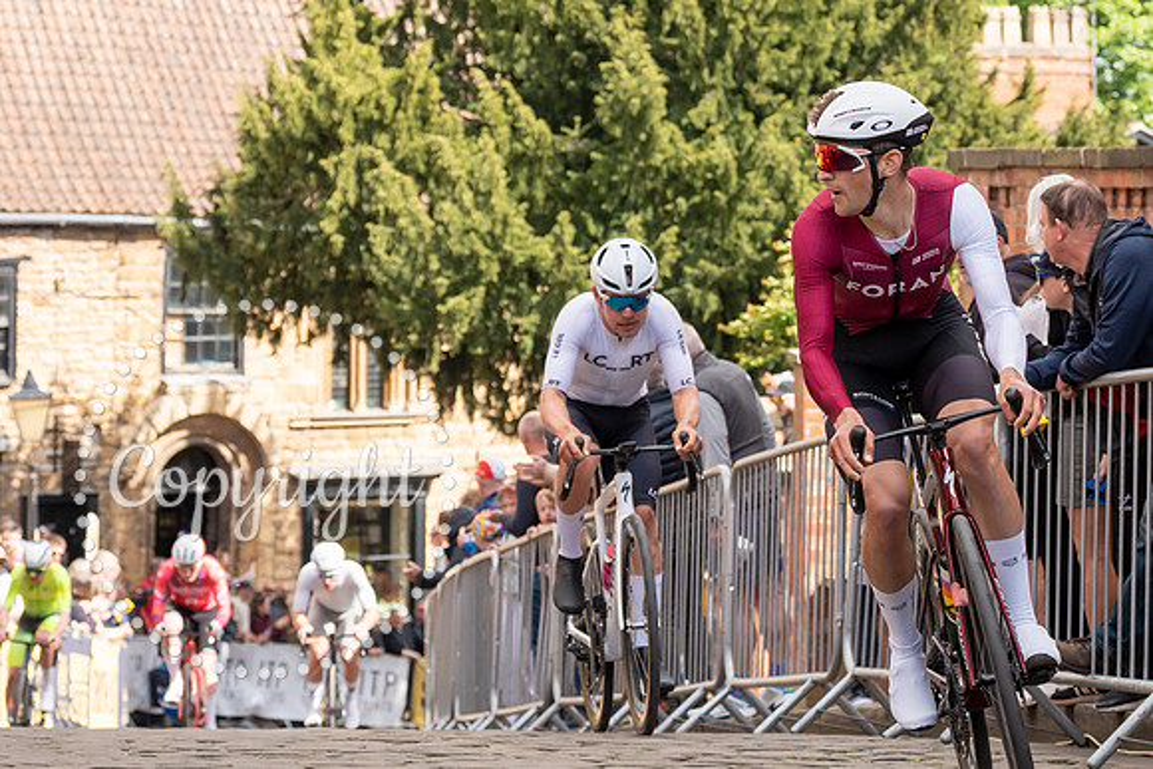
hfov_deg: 14.0
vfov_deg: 9.3
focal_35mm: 146
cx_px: 948
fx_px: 4679
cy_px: -17
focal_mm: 70
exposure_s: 1/1000
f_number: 5
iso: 320
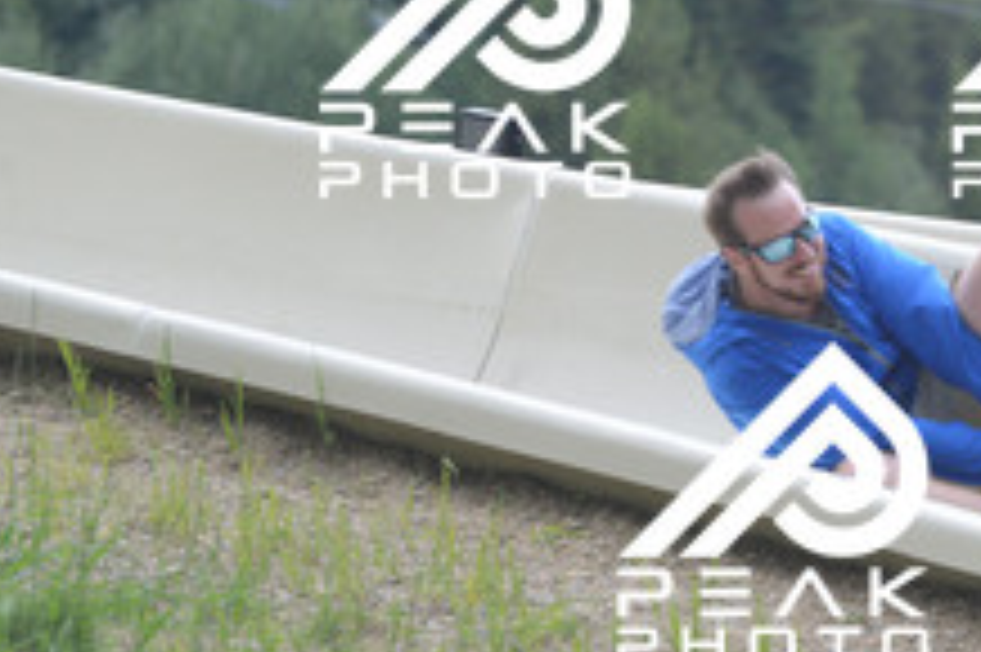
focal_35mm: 358
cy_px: 474
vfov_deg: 3.8
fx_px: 9748
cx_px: 792
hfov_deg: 5.8
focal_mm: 195
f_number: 6.3
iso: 900
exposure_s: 1/640
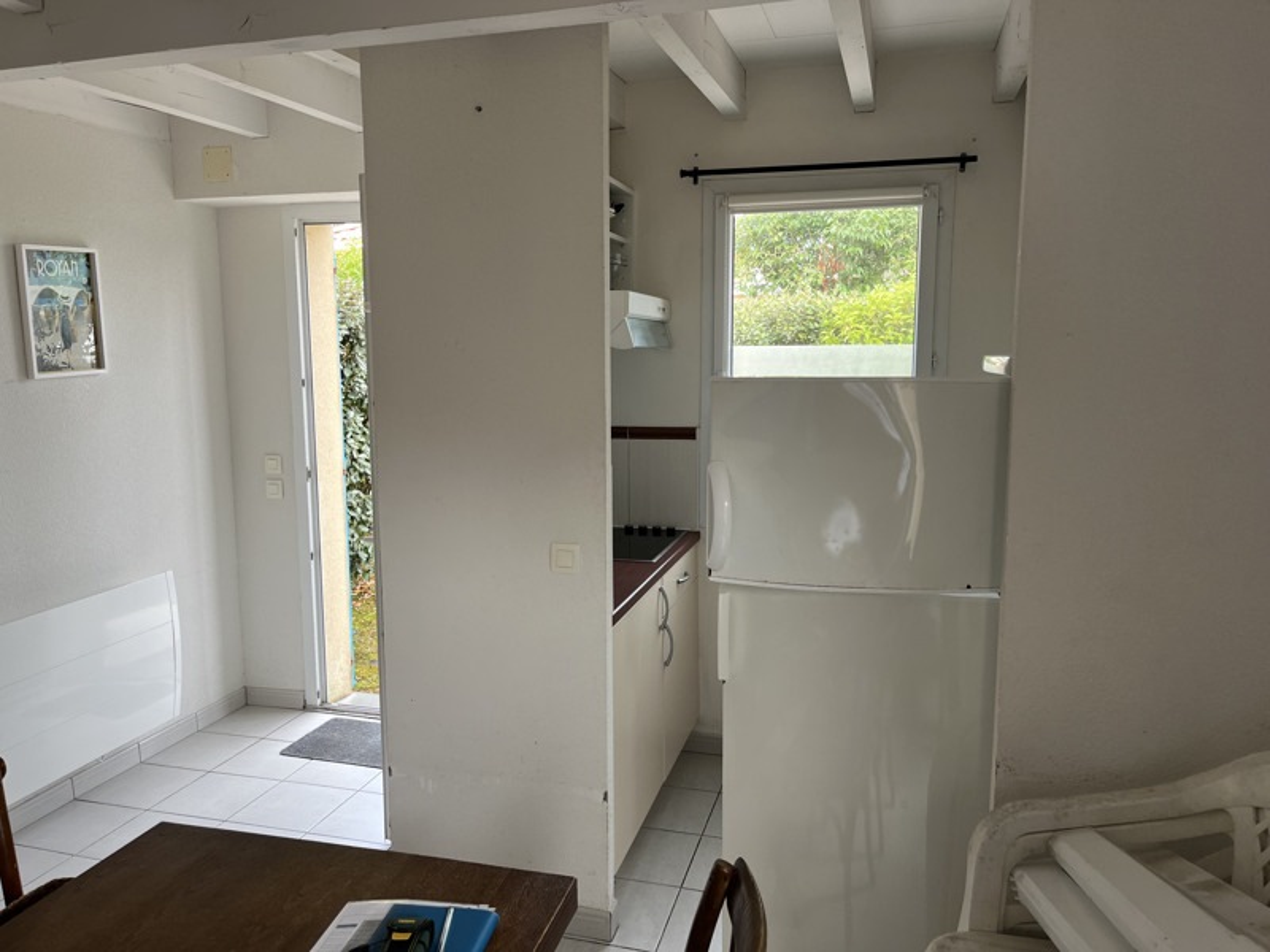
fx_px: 954
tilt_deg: -8.1
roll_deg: -0.2
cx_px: 635
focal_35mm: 26
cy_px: 476
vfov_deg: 53.1
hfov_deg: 67.3
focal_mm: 5.1
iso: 40
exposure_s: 1/122
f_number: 1.6
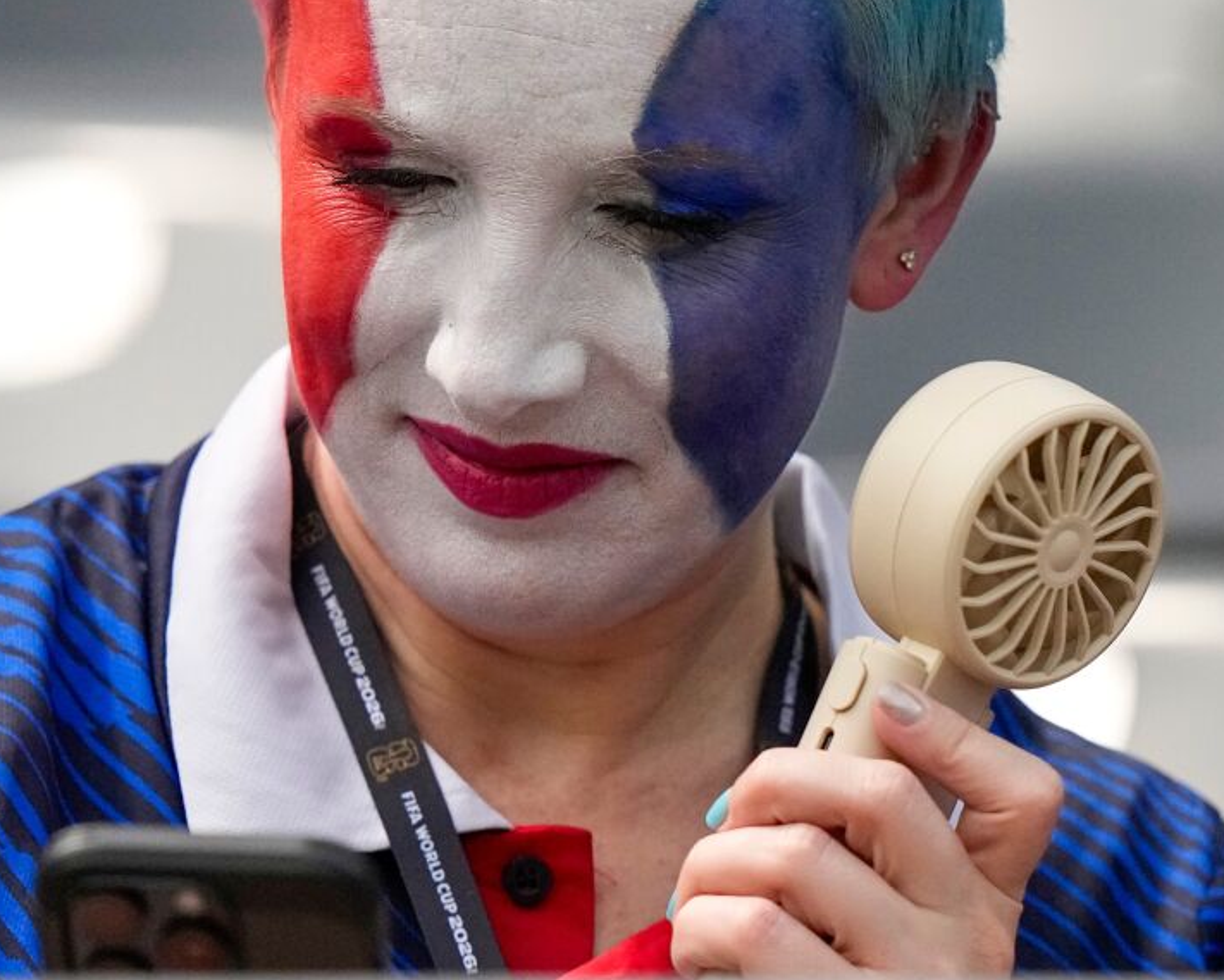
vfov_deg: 1.7
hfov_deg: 2.1
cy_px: 259
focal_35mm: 931
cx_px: 1165
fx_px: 33731
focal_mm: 400
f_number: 3.5
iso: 4000
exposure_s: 1/25600
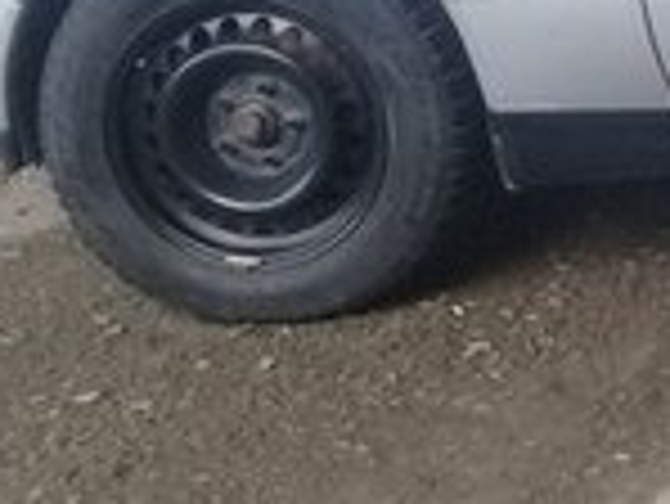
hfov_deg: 12.8
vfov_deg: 10.5
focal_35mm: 137
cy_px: -209
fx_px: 2654
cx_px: 1277
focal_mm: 3.3
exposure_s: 1/120
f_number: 2.2
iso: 80
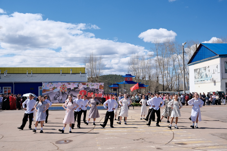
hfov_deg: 45.4
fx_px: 271
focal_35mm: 43
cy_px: 76
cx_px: 114
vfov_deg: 31.2
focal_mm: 28.9
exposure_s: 1/1000
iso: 320
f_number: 5.6
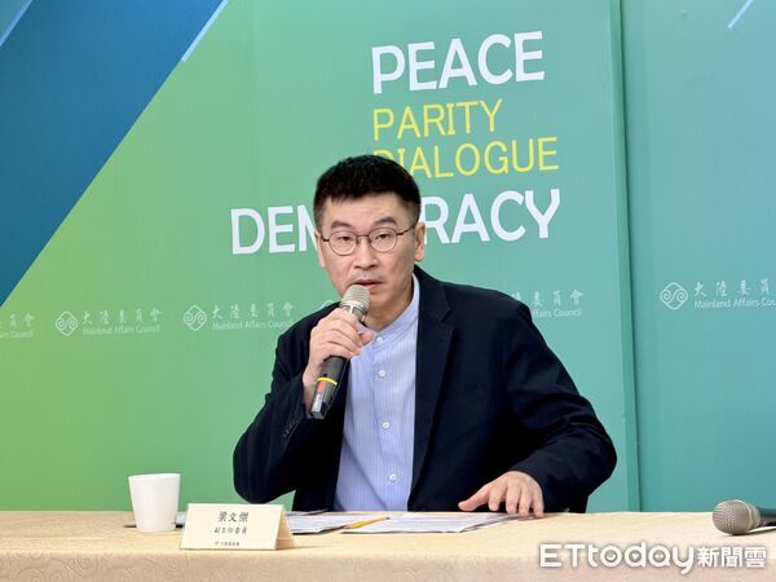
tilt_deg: -0.2
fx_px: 2242
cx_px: 388
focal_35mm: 100
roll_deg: +2.5
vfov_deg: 14.8
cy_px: 291
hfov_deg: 19.6
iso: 250
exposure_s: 1/60
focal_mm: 16.89
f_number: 2.8
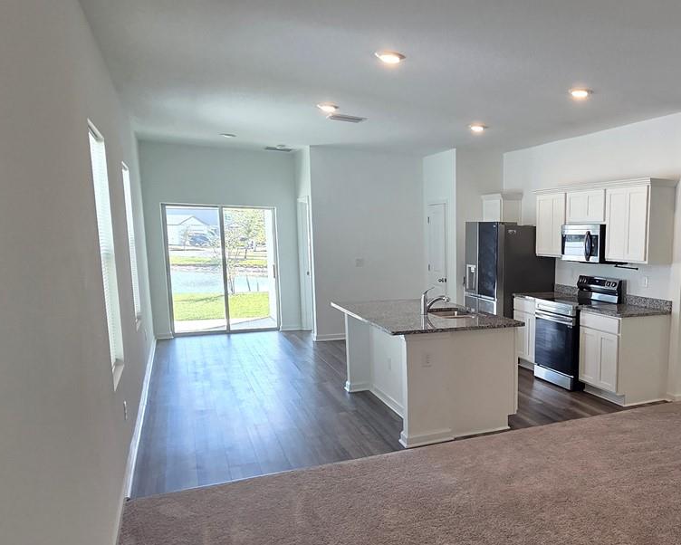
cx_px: 572
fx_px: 544
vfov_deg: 52.8
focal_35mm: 27
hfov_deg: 57.7
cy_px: 326
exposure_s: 1/120
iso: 100
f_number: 2.2
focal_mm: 2.2
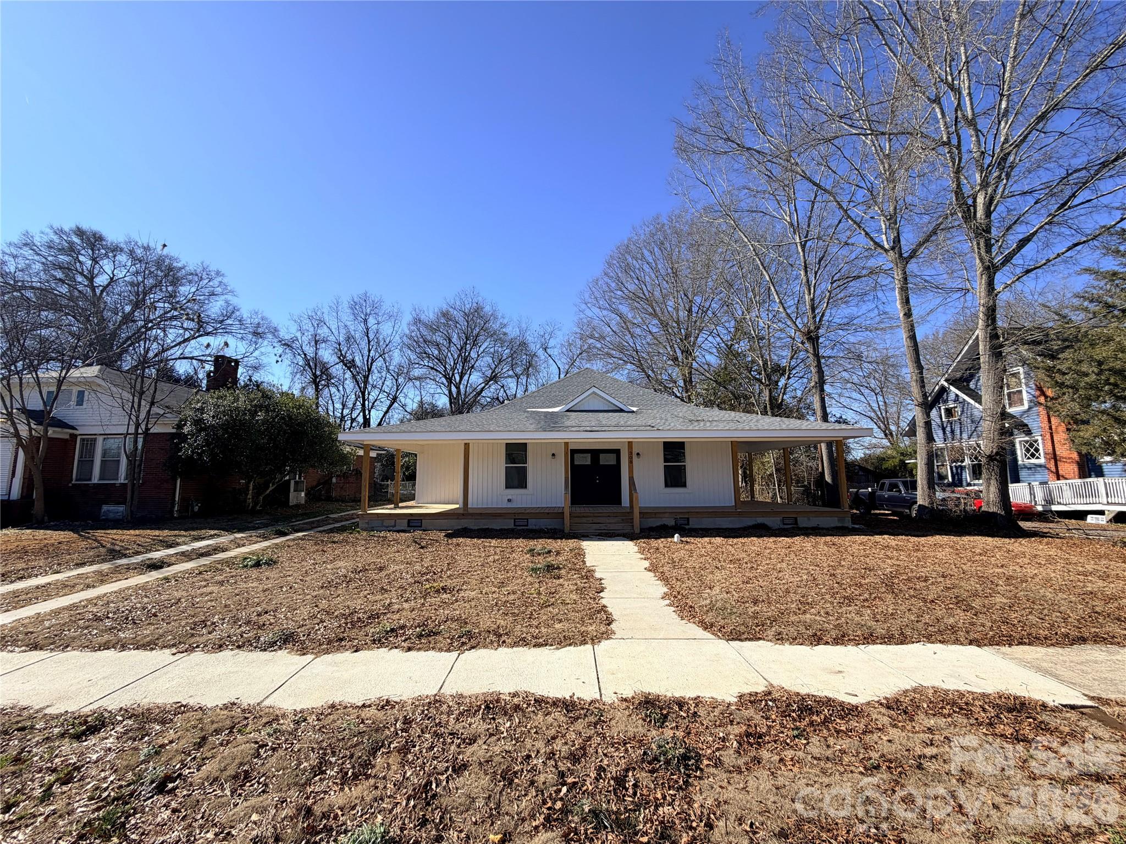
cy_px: 422
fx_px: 455
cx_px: 563
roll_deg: +0.2
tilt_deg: +5.8
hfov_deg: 102.1
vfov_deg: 85.7
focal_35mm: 14
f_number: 2.2
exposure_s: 1/770
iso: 25
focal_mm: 2.22
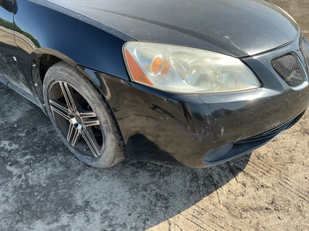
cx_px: 154
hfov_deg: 63.4
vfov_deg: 49.7
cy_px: 116
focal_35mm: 28
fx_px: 250
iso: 25
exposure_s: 1/534
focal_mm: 3
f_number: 1.8
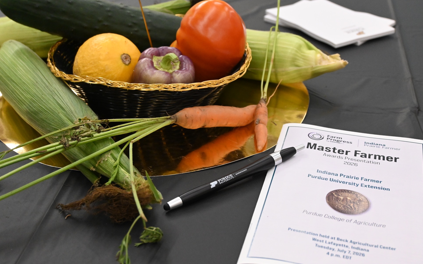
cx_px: 219
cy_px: 133
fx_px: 623
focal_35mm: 54
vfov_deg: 24.0
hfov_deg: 37.5
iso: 3200
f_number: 5
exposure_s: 1/80
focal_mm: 34
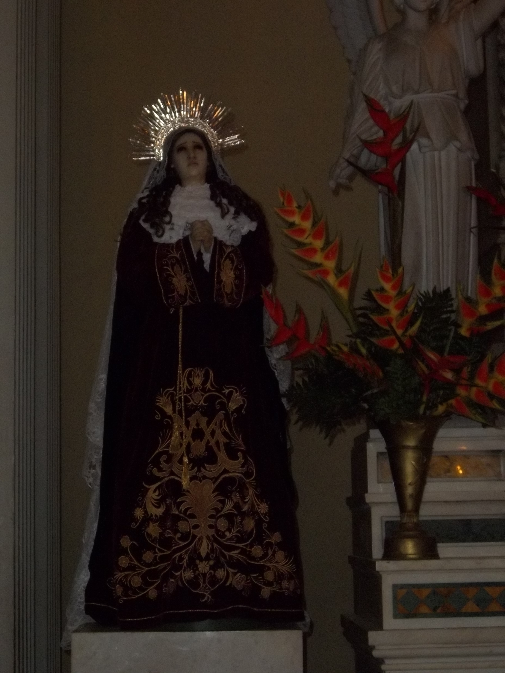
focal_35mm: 71
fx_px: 1381
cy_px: 336
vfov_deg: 27.4
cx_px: 252
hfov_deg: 20.7
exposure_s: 1/40
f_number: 5.9
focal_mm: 12.67
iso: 320
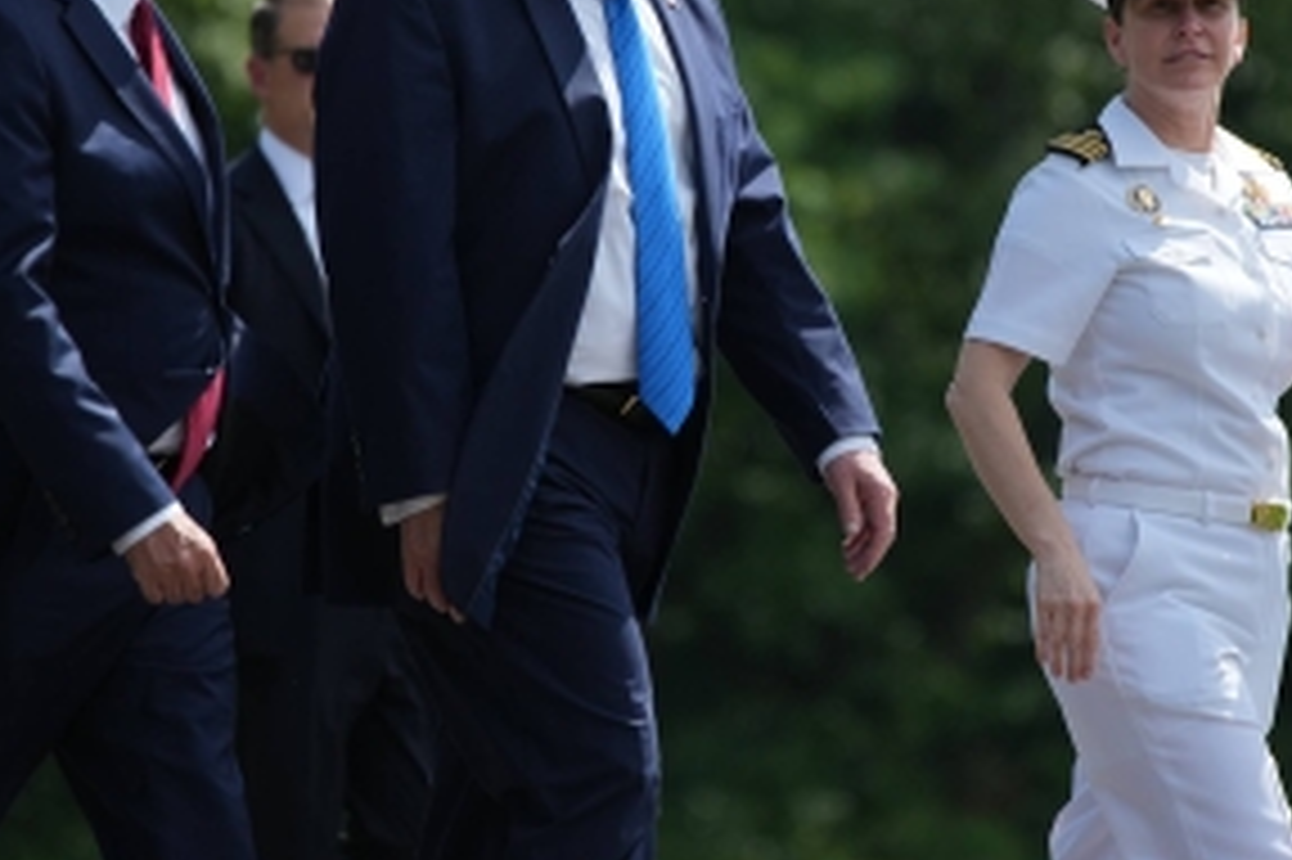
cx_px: 738
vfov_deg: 2.8
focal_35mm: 491
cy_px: 266
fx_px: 17611
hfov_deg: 4.2
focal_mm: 352
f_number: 5.6
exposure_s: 1/2000
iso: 500
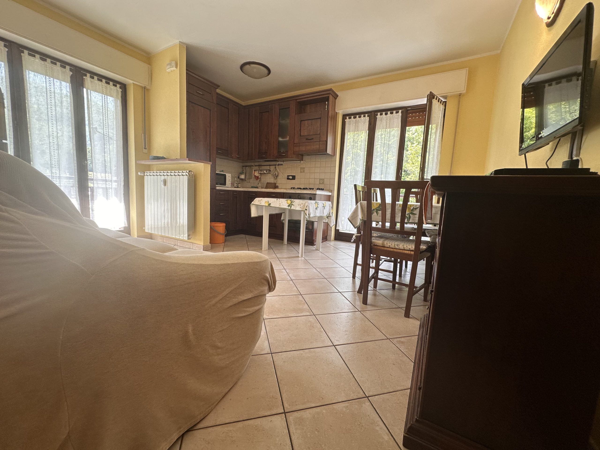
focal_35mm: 14
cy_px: 225
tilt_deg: -6.3
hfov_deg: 102.1
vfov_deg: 85.7
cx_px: 300
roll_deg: -2.1
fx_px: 243
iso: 80
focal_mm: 2.22
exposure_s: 1/99
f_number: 2.2
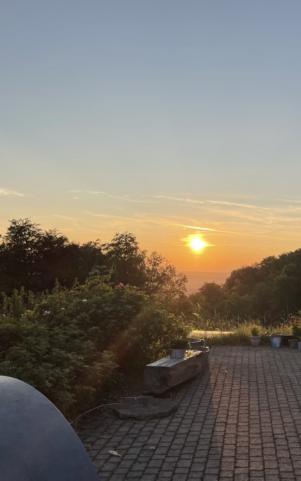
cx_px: 264
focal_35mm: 37
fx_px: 485
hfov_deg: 32.9
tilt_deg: +4.5
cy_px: 239
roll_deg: -1.4
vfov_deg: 52.7
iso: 32
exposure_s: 1/2212
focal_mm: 4.2
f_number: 1.6
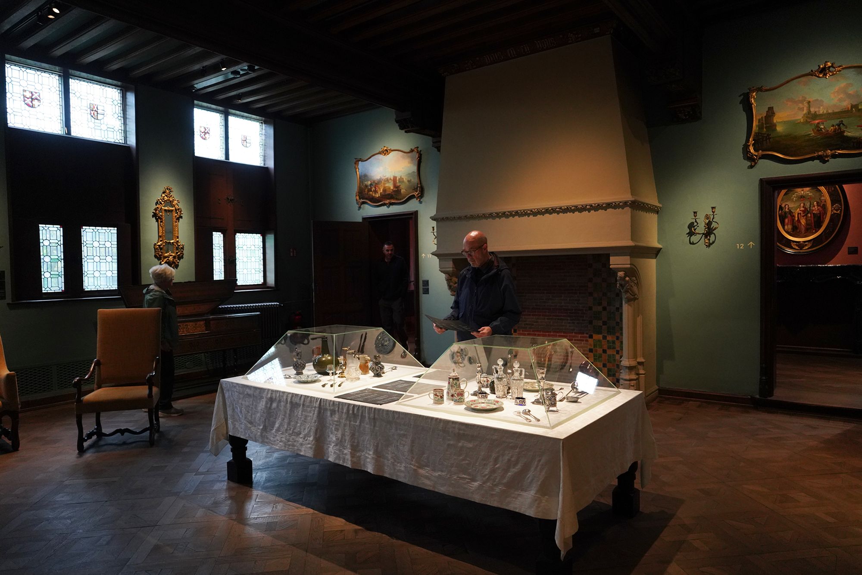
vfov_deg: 53.1
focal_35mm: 24
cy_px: 288
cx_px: 431
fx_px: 575
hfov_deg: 73.7
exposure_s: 1/80
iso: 3200
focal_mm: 24
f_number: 2.8
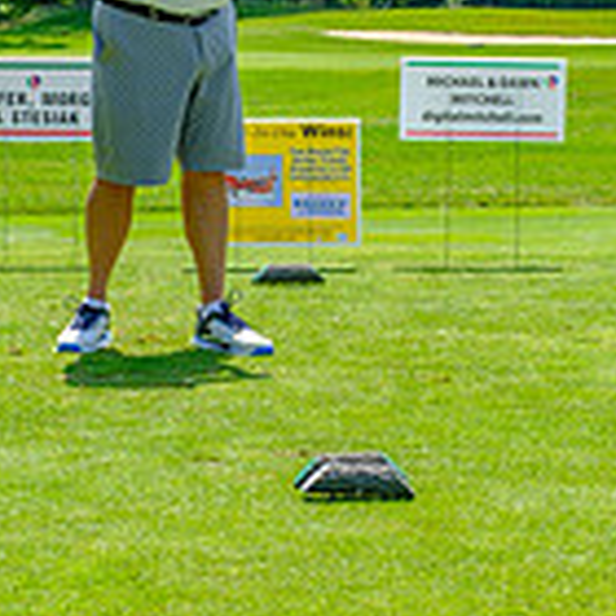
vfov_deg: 10.4
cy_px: 40
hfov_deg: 10.5
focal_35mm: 167
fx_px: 3362
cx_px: 299
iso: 200
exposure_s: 1/250
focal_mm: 40.7
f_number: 6.4
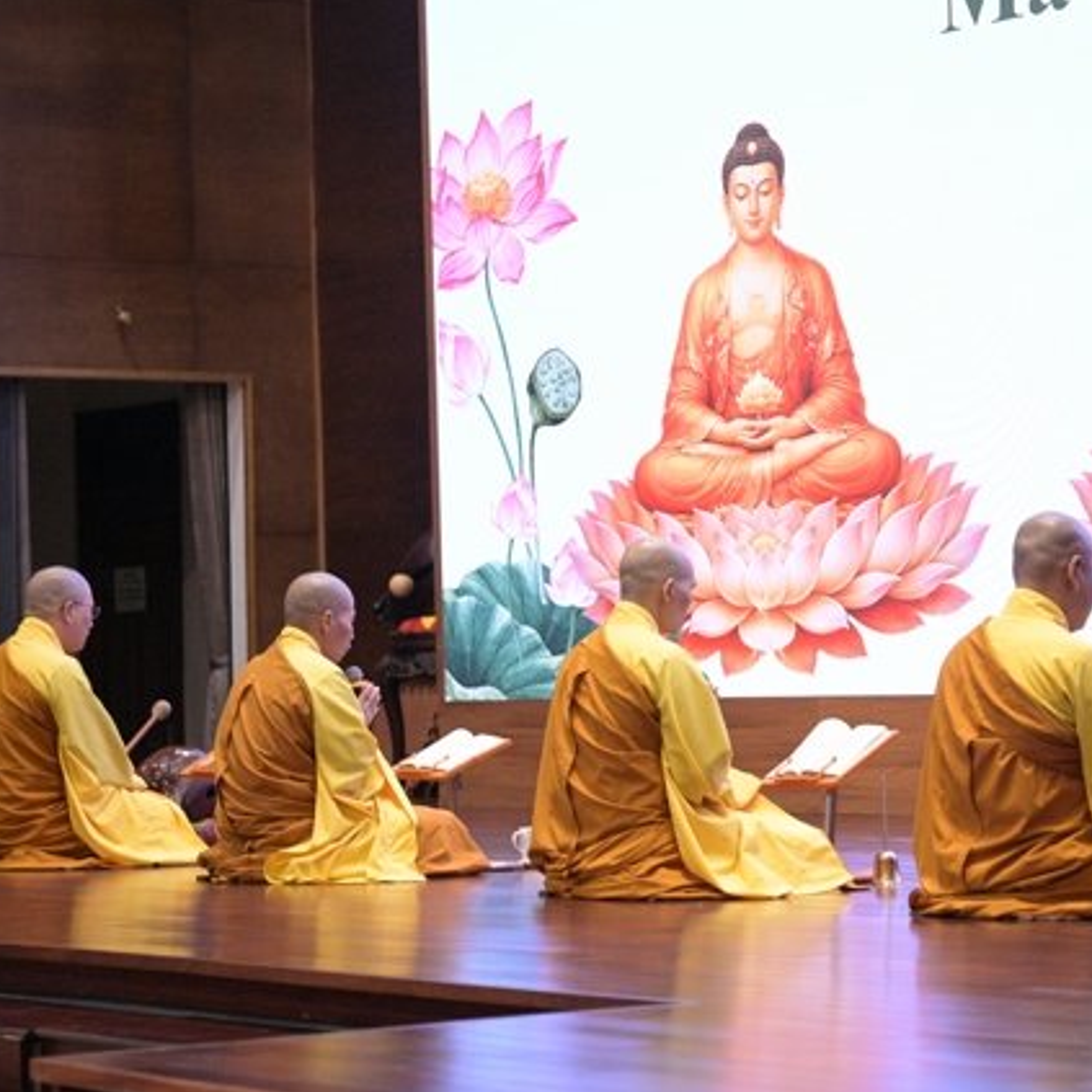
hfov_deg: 15.7
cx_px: 715
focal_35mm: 111
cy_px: 542
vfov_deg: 15.7
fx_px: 3962
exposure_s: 1/640
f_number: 4
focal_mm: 85
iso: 12800
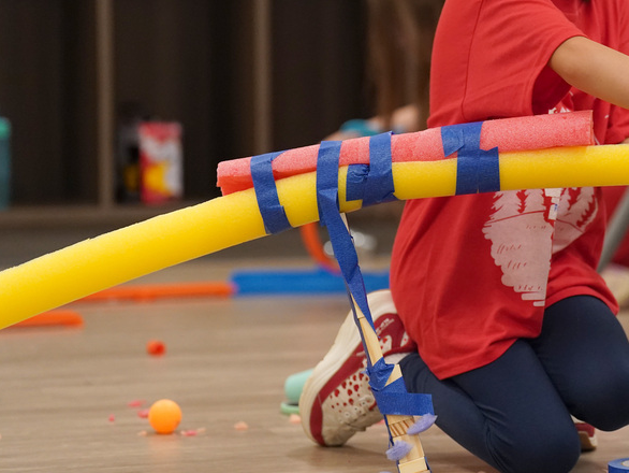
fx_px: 3236
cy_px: 144
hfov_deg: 11.1
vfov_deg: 8.3
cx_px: 535
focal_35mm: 178
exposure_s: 1/160
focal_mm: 106
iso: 4000
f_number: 2.8
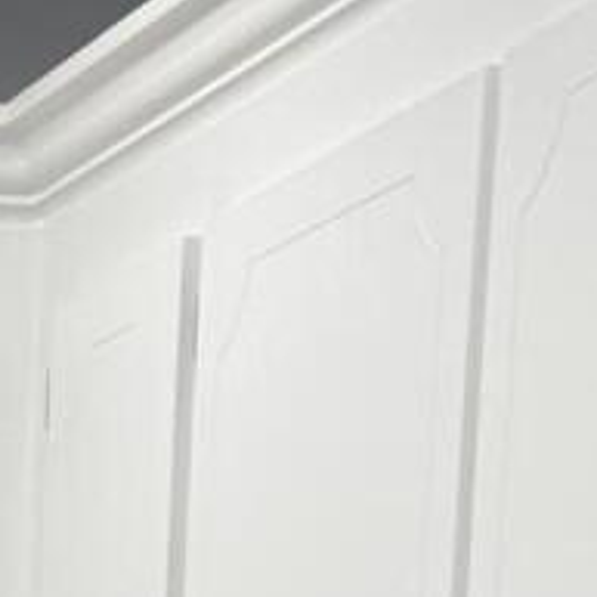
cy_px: 2348
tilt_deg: -14.7
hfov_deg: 7.6
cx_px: -631
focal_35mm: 220
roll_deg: -0.8
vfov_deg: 6.5
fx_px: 4293
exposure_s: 1/120
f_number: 1.78
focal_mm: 6.76
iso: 125
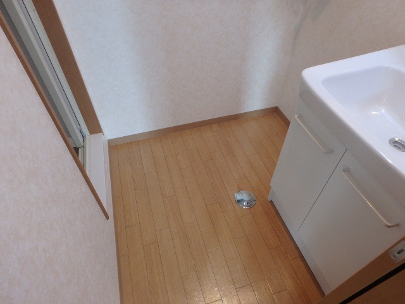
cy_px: 152
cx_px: 202
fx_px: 246
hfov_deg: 79.0
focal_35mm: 21
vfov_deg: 63.4
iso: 320
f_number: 3.5
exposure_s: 1/30
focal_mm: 3.7
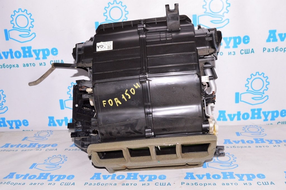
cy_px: 95
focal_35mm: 39
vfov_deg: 34.2
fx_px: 310
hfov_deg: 49.6
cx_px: 143
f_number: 8
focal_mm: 26
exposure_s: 1/200
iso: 1600
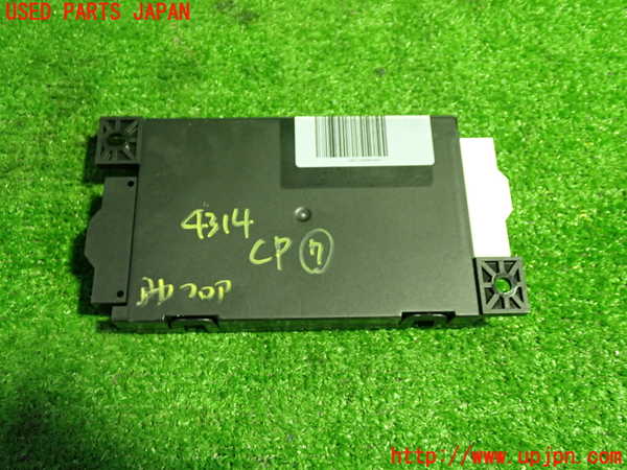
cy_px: 235
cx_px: 314
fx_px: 652
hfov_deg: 51.4
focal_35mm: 36
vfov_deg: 39.7
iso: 500
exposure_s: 1/40
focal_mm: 6.37
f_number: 2.5
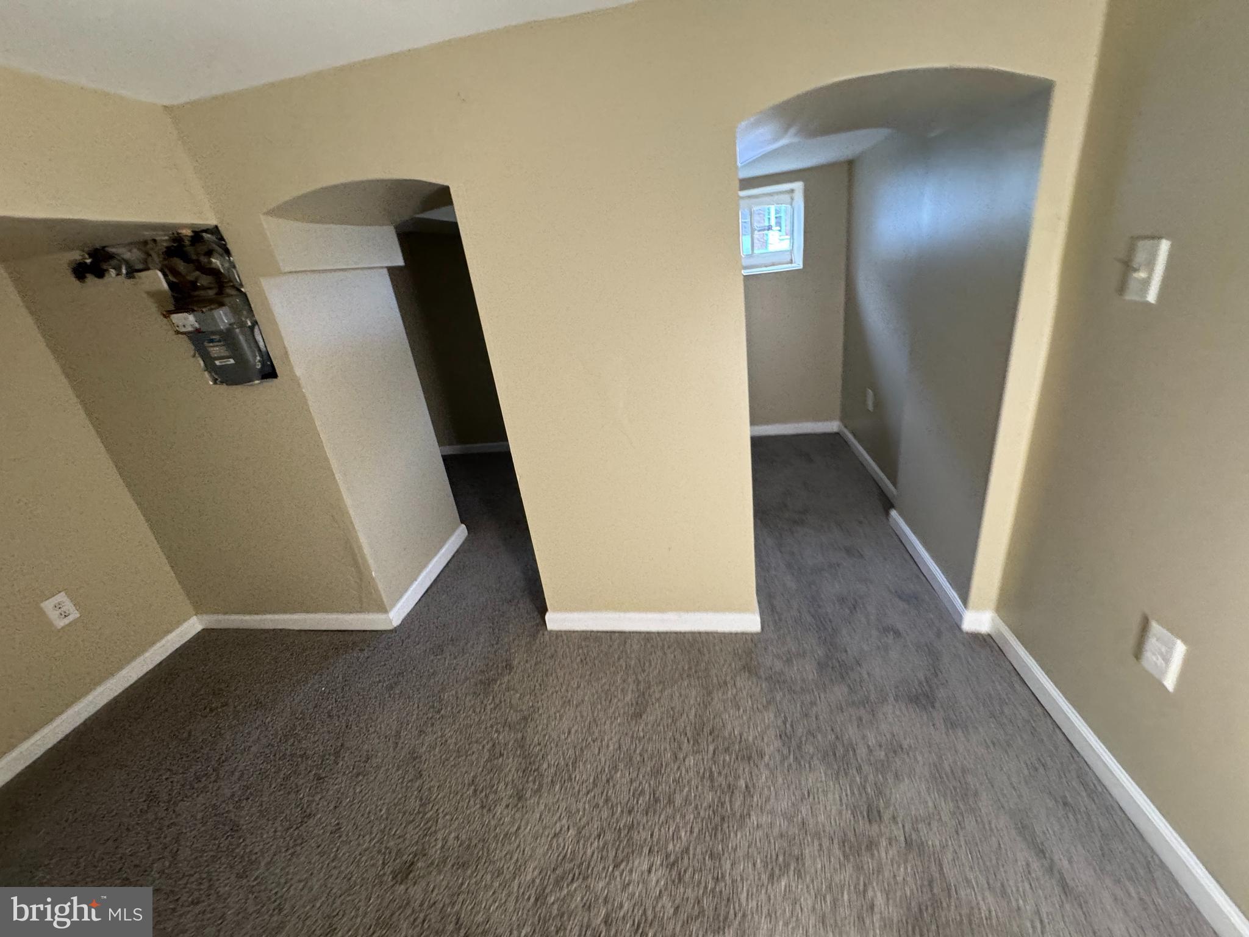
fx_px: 505
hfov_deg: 102.1
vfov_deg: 85.7
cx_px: 624
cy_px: 468
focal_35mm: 14
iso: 320
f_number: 2.2
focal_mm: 2.22
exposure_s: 1/66
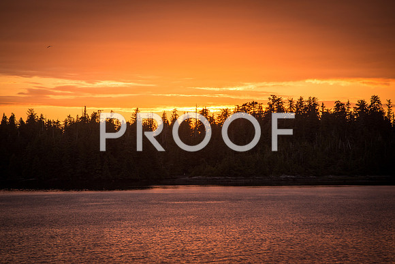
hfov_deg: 10.8
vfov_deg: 7.2
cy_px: 132
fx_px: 2085
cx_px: 198
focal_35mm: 190
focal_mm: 190
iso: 400
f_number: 5.6
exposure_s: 1/750
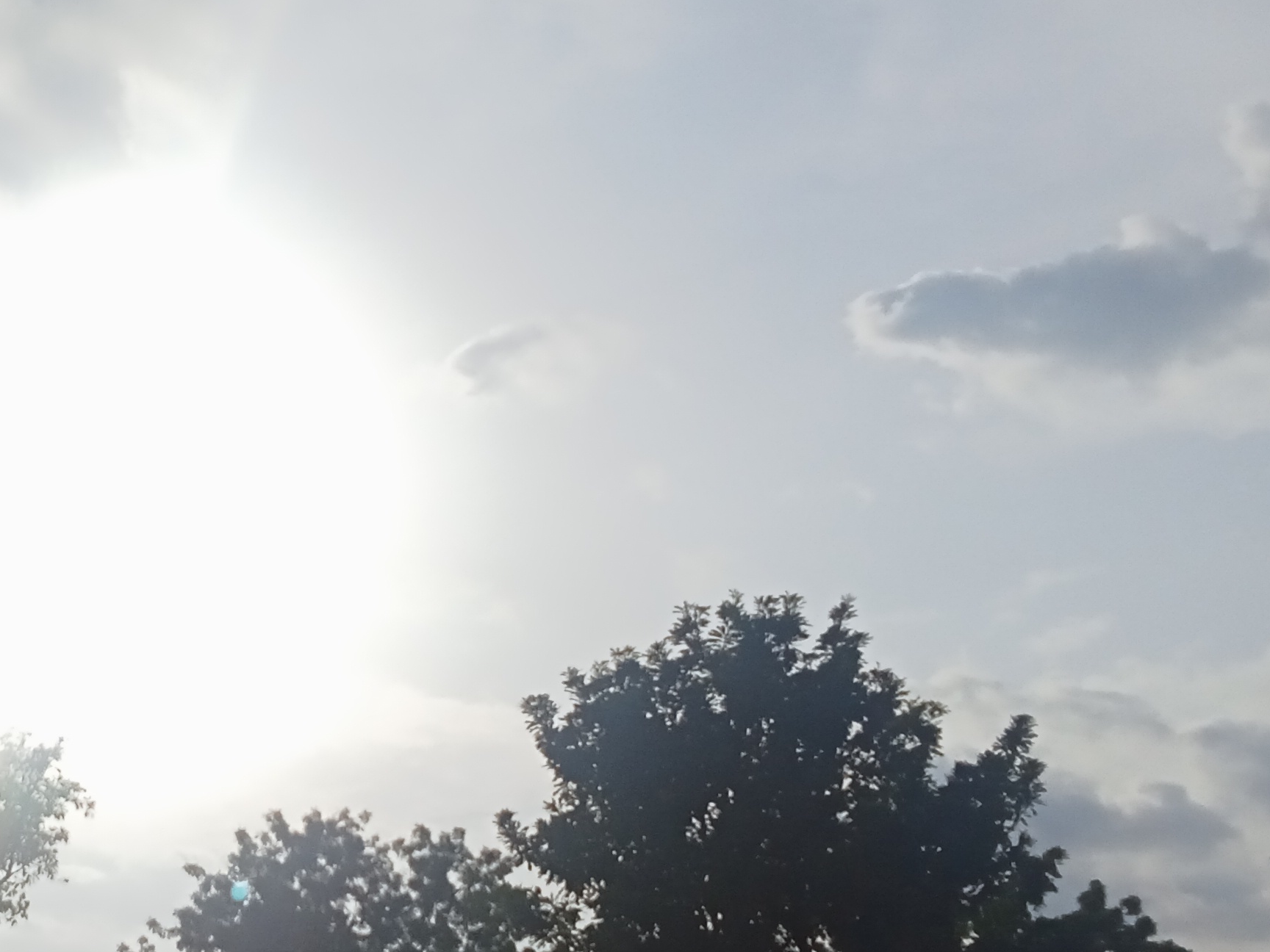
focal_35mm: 51
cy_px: 668
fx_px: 1871
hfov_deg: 35.6
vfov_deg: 28.3
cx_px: 162
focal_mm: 2.79
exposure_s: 1/14706
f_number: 2
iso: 200
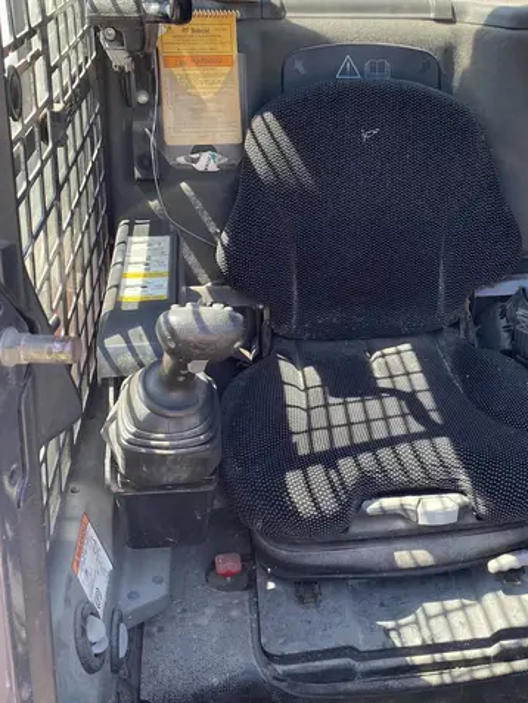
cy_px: 272
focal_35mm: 40
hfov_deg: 35.5
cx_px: 375
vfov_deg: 46.4
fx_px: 812
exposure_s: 1/269
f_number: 1.8
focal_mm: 4.25
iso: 32
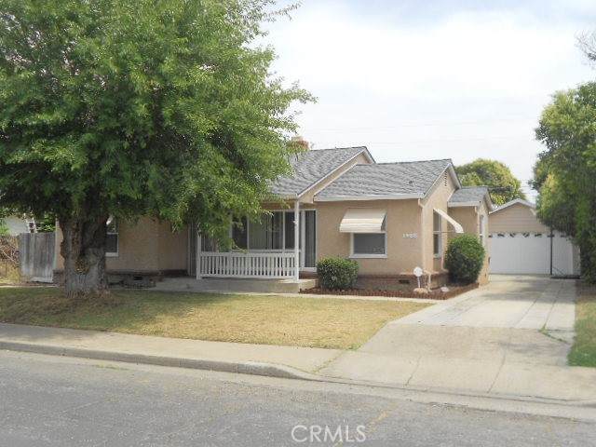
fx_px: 637
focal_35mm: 37
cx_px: 298
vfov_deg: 38.7
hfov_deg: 50.1
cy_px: 224
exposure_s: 1/640
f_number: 3.9
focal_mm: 6.7
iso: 80
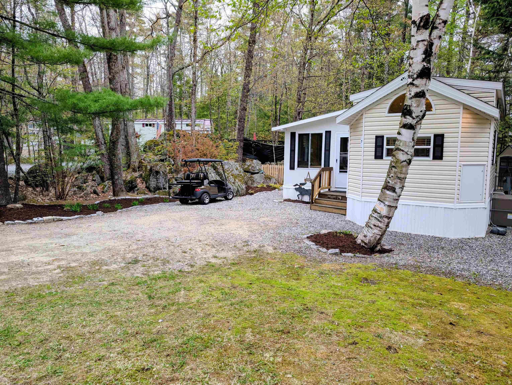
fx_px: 355
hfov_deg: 71.5
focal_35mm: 24
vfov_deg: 56.9
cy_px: 192
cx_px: 256
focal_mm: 6.9
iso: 22
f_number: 1.68
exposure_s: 1/44.6
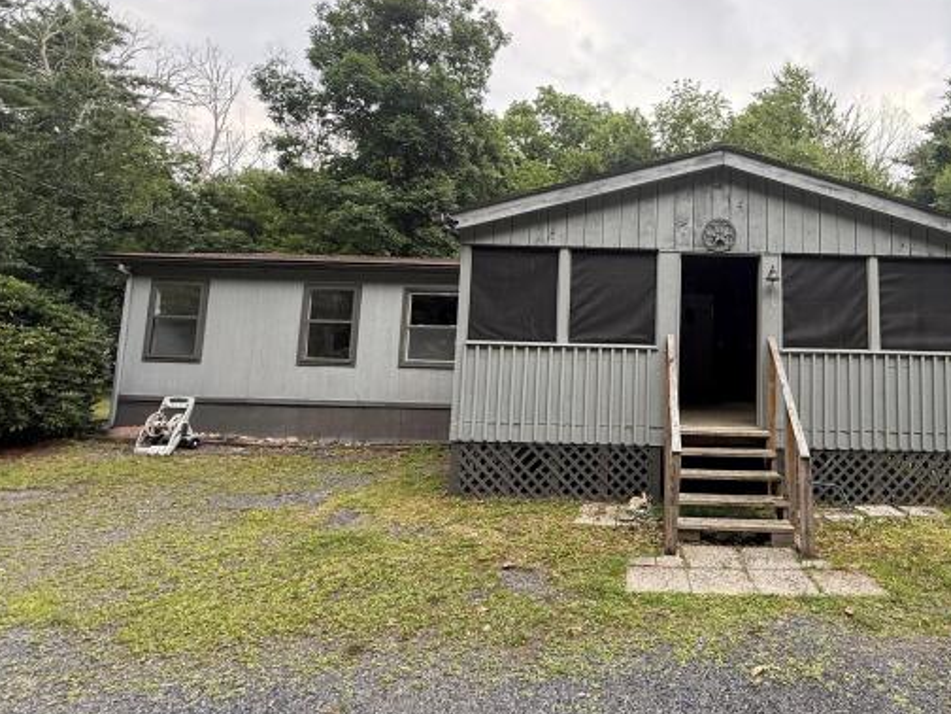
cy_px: 300
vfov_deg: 65.6
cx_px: 657
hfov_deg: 78.3
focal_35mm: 20
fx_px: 549
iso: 64
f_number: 2.2
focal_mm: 2.22
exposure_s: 1/183
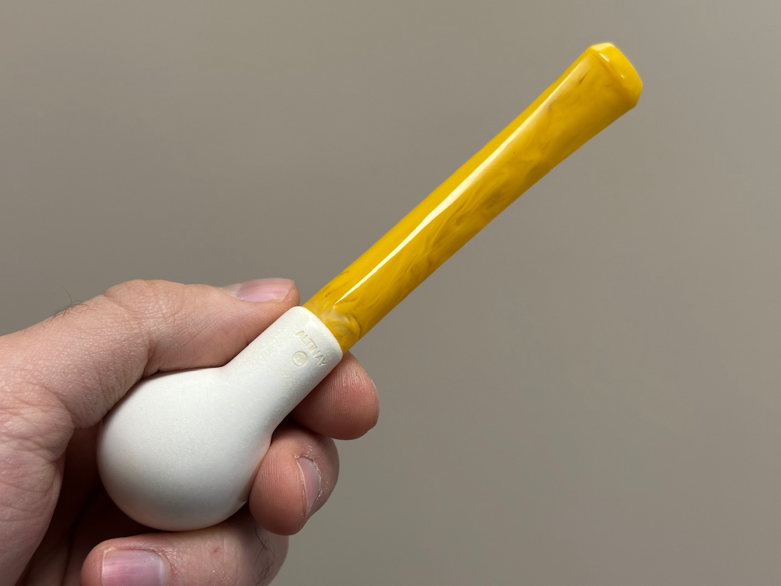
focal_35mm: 48
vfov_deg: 30.3
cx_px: 390
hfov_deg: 39.7
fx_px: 1083
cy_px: 293
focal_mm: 6.86
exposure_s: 1/100
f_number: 1.78
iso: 50
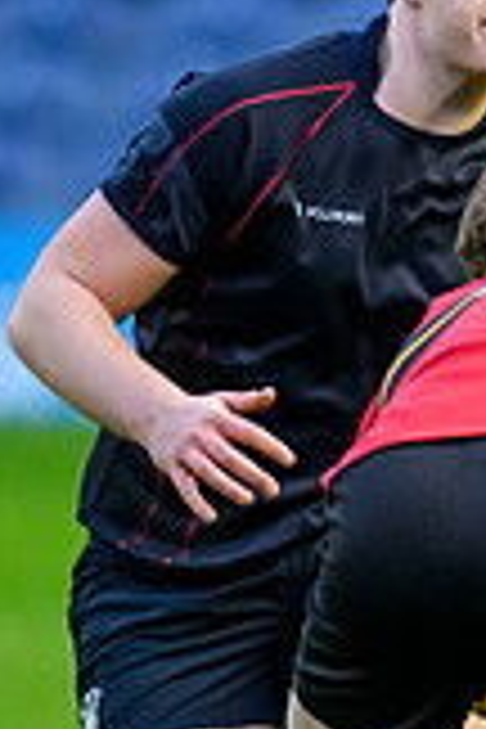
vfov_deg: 0.8
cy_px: 634
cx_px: 1527
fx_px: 55622
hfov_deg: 0.5
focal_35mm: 2747
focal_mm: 560
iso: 8000
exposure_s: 1/1250
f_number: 4
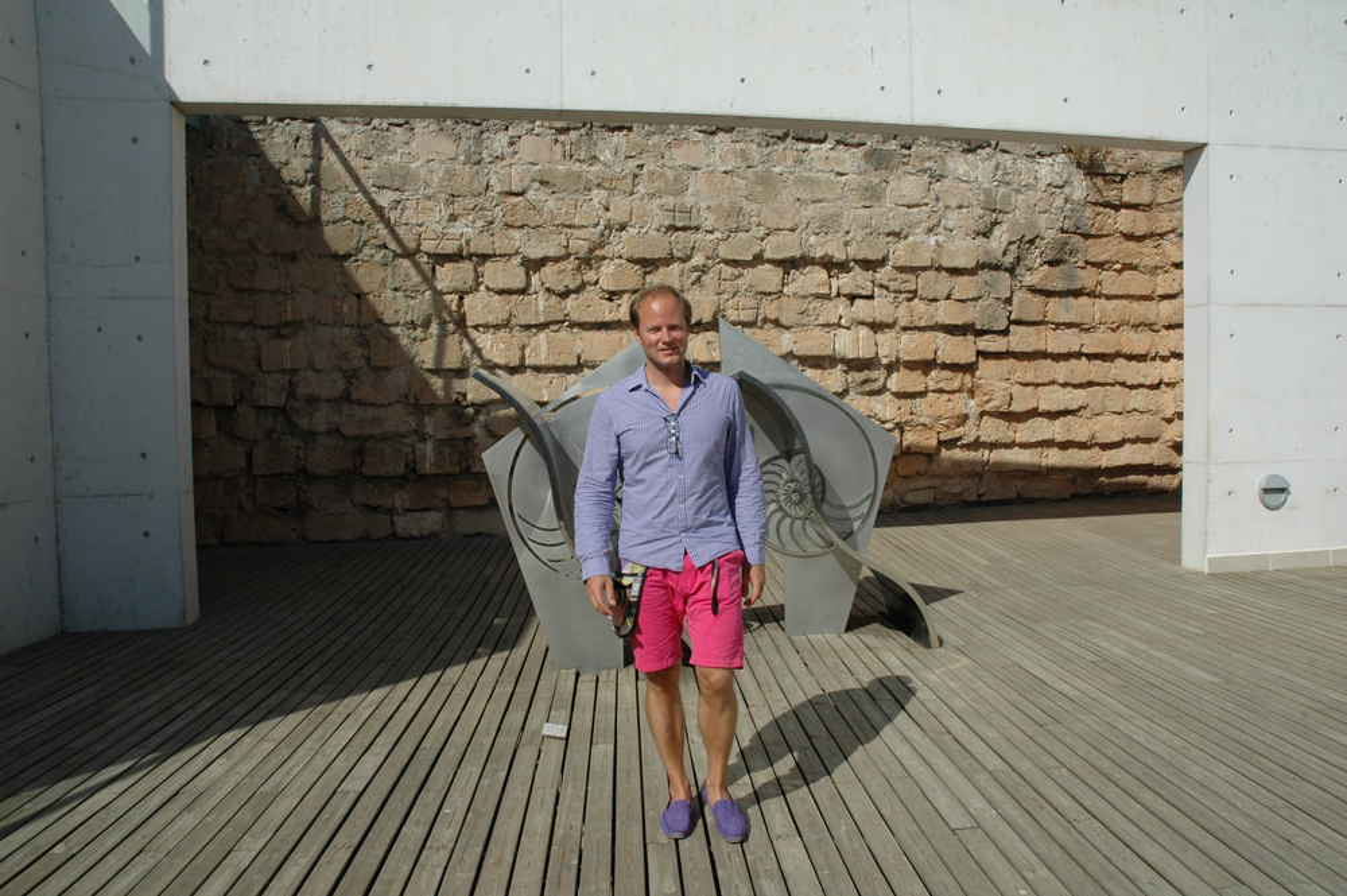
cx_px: 674
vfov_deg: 47.9
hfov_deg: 67.4
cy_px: 448
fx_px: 1009
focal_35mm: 27
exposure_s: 1/640
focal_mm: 18
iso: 400
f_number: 13
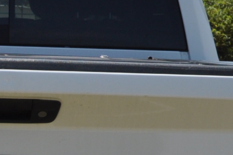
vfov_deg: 6.0
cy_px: 234
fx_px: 1454
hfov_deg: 9.1
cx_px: 19
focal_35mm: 225
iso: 200
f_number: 9
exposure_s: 1/320
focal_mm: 24
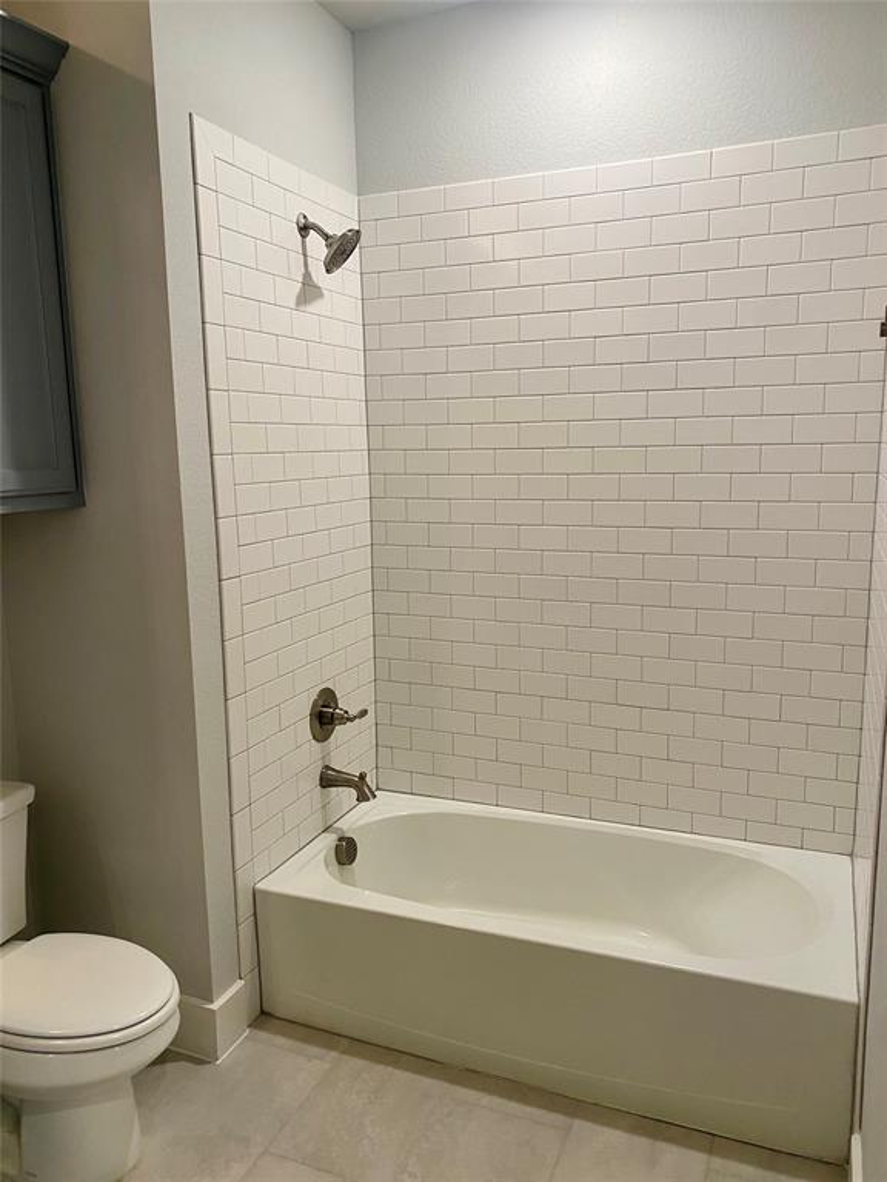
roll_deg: +1.5
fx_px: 888
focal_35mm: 26
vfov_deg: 67.3
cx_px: 444
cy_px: 591
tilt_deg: -8.9
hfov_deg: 53.1
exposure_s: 1/60
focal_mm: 4.25
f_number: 1.8
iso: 80
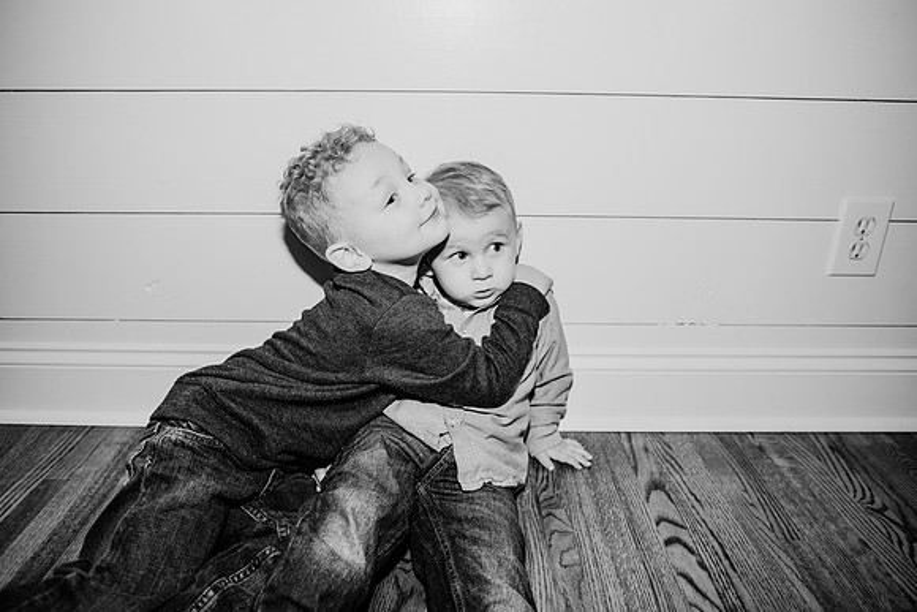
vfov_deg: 53.2
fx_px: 611
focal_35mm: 24
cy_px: 306
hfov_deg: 73.7
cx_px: 458
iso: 500
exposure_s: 1/1000
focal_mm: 24
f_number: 2.8
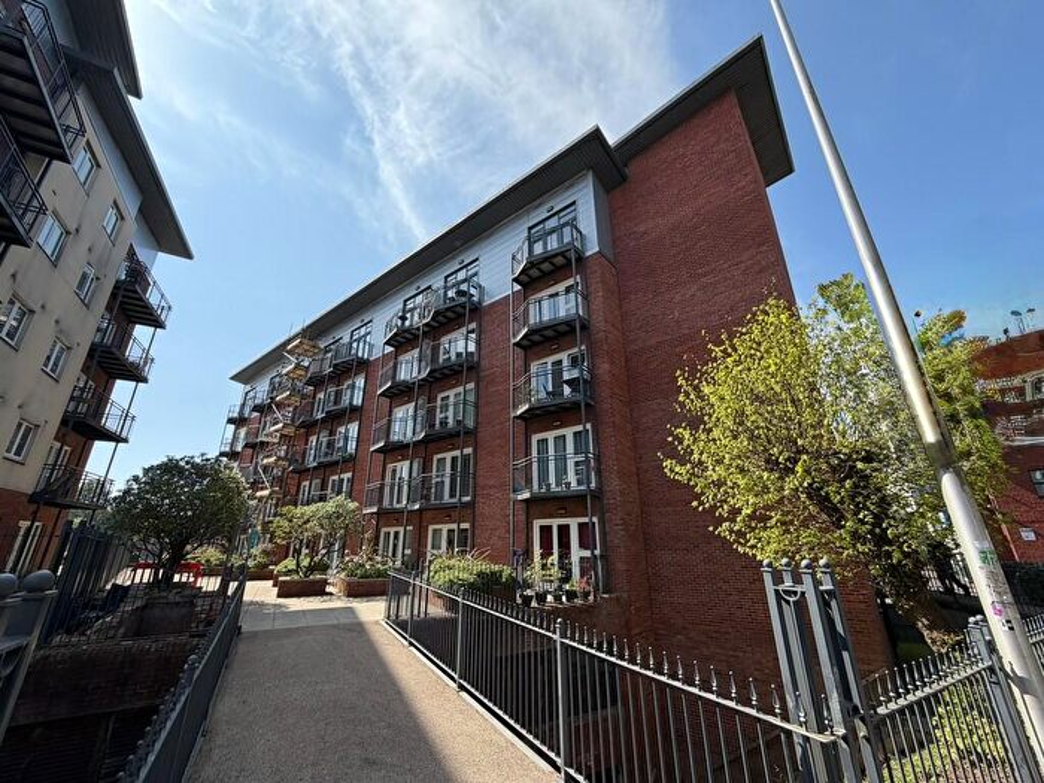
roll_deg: +0.4
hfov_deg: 102.1
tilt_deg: +20.1
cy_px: 392
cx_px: 522
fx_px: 422
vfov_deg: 85.7
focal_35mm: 14
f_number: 2.2
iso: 32
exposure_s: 1/770
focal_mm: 2.22
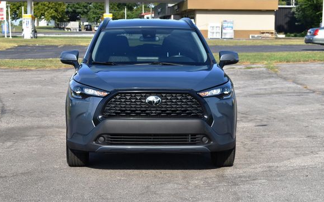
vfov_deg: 14.1
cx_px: 153
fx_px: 817
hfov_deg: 22.4
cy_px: 92
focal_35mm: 93
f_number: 8
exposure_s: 1/250
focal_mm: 55
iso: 160
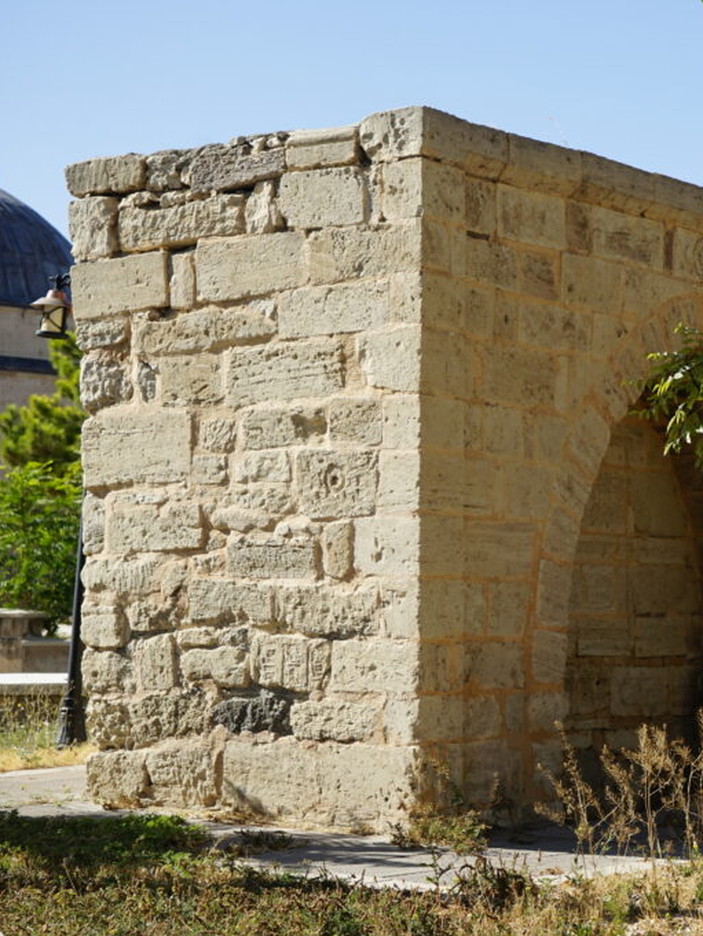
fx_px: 2193
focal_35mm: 81
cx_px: 692
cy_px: 468
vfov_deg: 24.1
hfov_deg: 17.8
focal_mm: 56
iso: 100
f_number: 7.1
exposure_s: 1/250
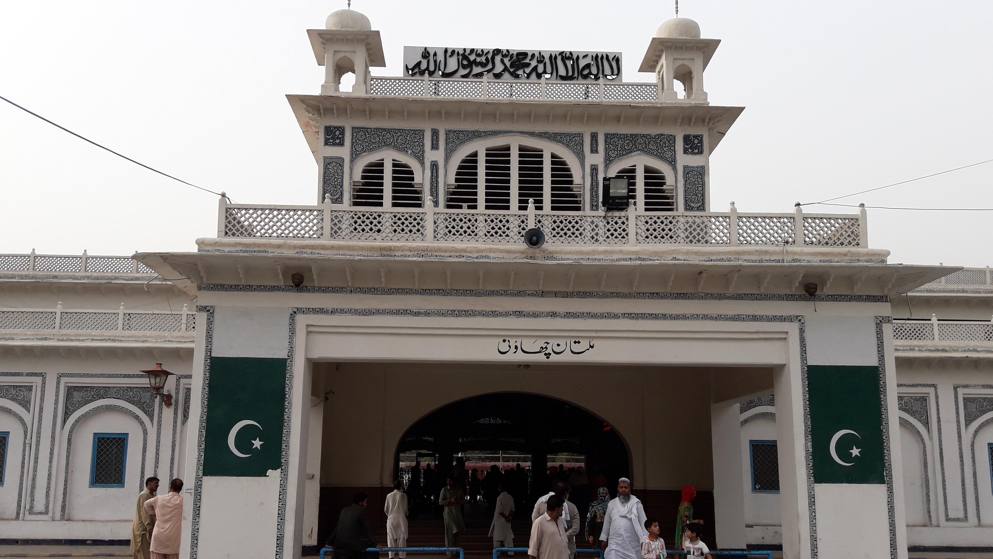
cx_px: 490
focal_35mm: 31
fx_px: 816
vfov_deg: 37.6
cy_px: 345
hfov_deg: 62.6
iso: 40
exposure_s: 1/794
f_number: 1.9
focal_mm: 3.7
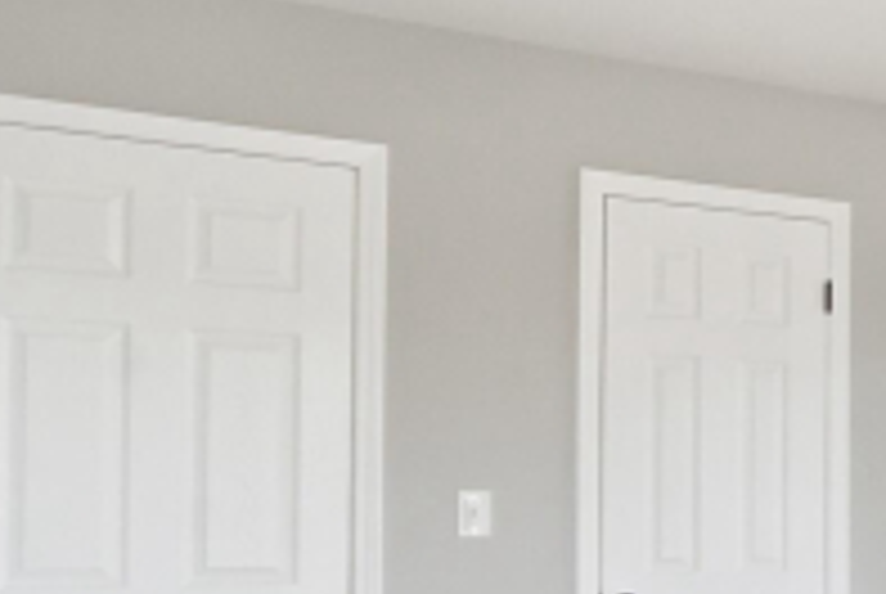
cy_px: 531
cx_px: 1410
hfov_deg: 24.6
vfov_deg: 23.3
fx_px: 1405
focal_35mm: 57
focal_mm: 10
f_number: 11
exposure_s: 1/80
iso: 400
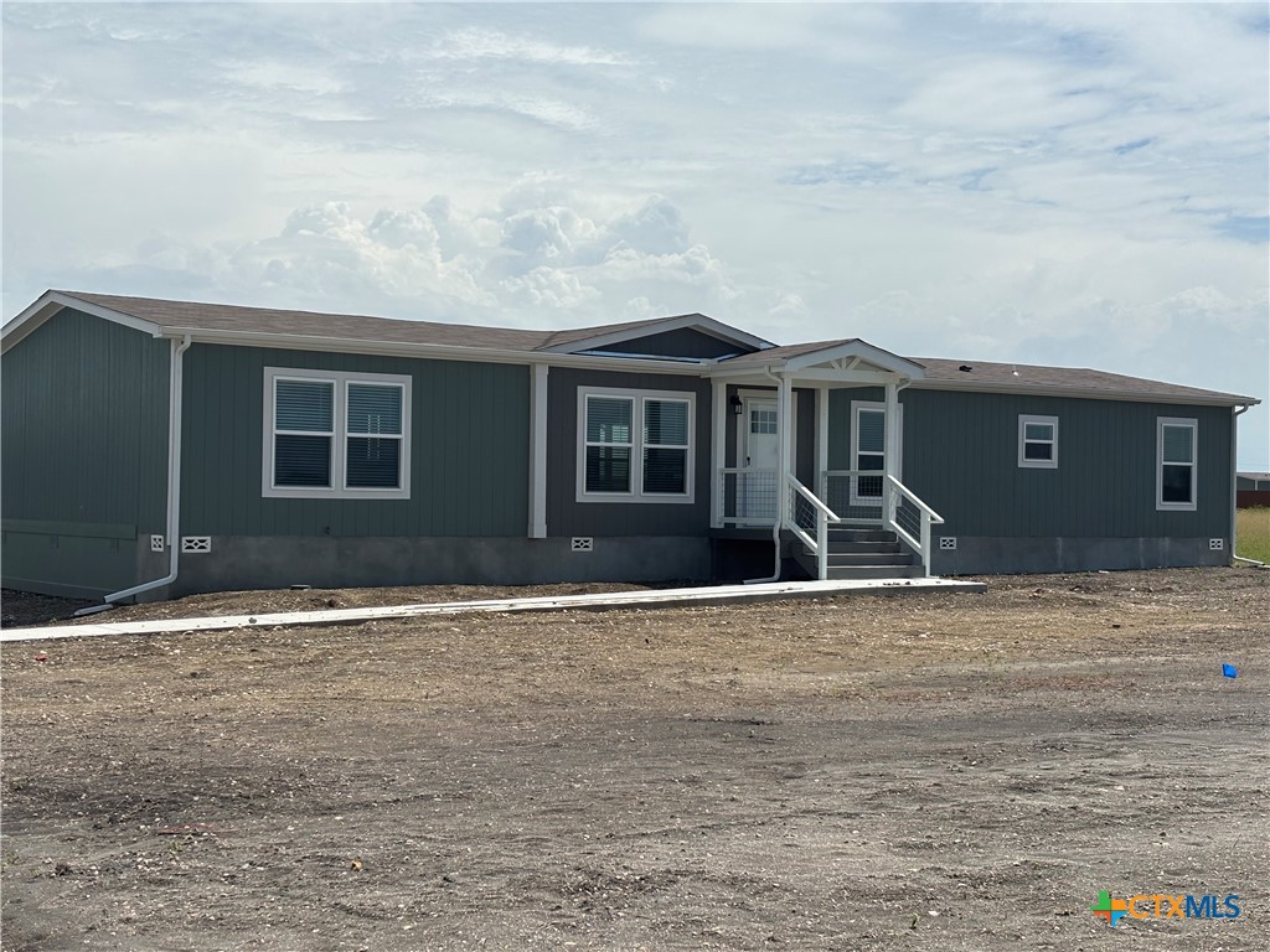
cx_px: 635
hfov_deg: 36.8
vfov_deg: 28.0
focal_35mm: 52
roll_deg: -0.7
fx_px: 1908
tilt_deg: +0.3
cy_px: 476
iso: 40
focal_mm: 5.96
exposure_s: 1/6329
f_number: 1.6
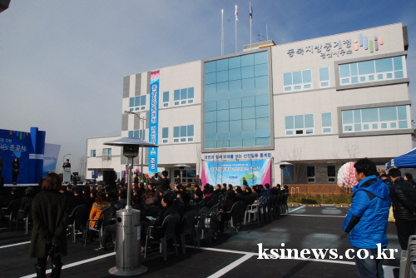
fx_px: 312
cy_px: 139
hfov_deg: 67.4
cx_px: 208
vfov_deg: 48.0
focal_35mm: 27
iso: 800
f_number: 14
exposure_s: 1/800
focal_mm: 18
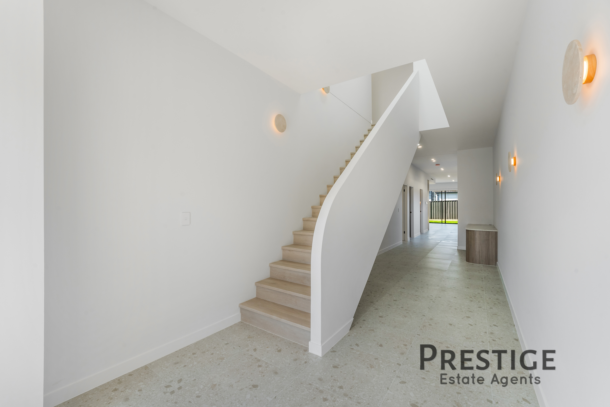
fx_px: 237
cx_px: 305
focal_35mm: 14
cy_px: 204
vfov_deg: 81.2
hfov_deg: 104.3
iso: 800
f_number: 11
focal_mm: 14
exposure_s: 1/30
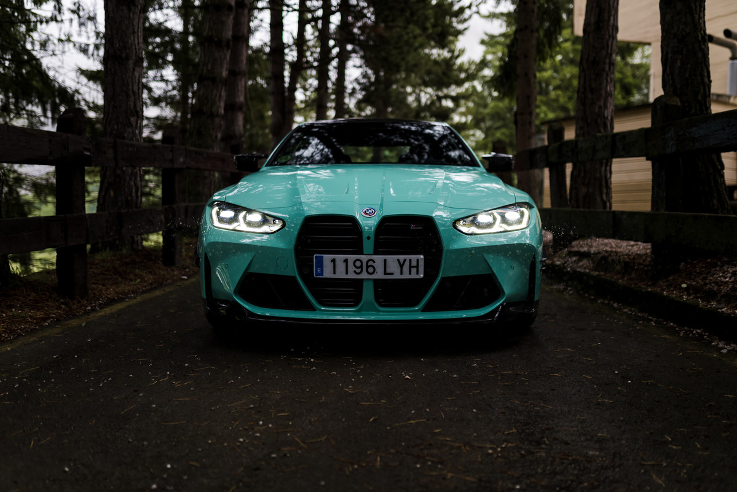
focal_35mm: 35
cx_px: 368
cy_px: 246
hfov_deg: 54.4
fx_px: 717
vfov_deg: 37.9
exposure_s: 1/160
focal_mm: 35
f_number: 1.4
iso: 400
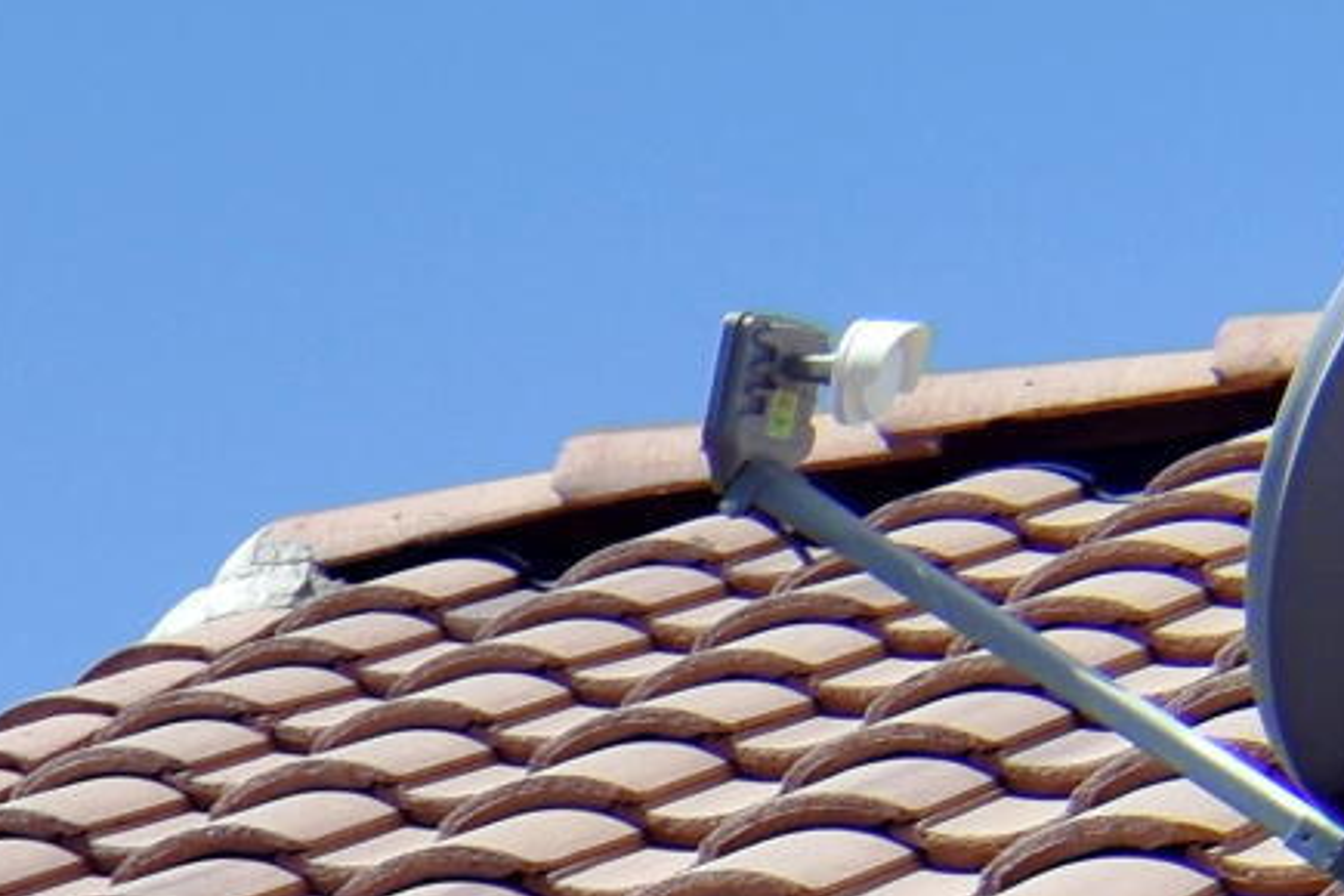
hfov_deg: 8.7
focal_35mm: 186
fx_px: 6943
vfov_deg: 6.5
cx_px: -3000
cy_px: 2982
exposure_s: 1/320
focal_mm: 18
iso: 100
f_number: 9
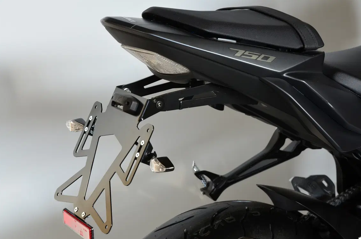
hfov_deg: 25.7
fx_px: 791
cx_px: 186
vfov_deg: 17.2
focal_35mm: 79
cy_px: 123
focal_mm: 50
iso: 400
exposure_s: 1/80
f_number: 7.1
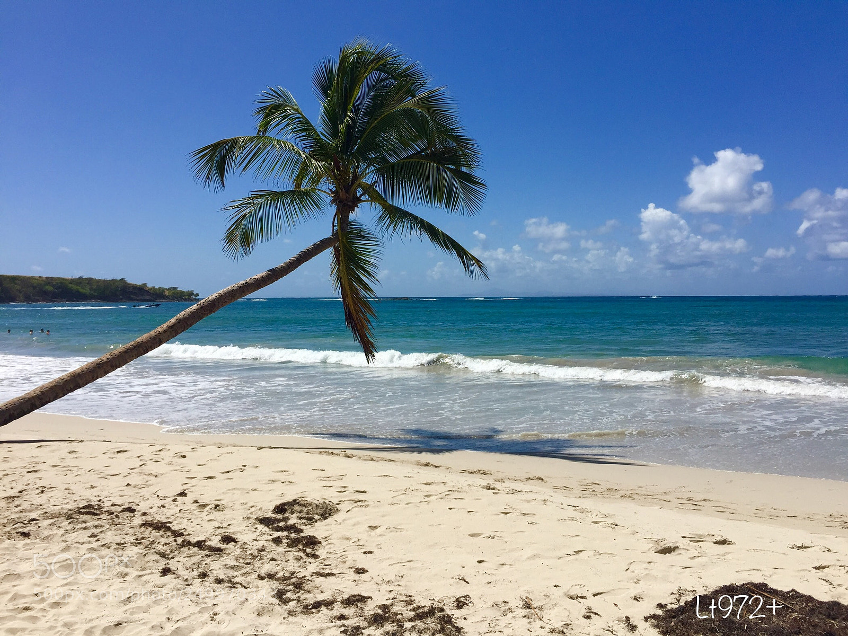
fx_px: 710
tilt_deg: -0.8
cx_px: 424
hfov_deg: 61.7
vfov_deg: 48.2
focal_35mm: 29
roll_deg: -1.3
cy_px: 318
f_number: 2.2
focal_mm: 4.15
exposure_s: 1/4405
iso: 32
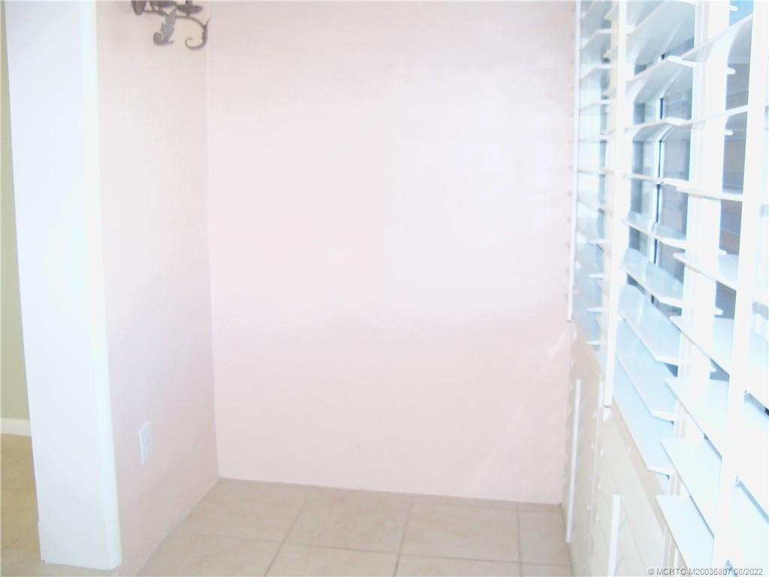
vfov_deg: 40.7
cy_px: 288
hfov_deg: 52.6
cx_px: 384
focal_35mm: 35
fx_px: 778
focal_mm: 6.2
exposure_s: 1/30
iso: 200
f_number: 3.5
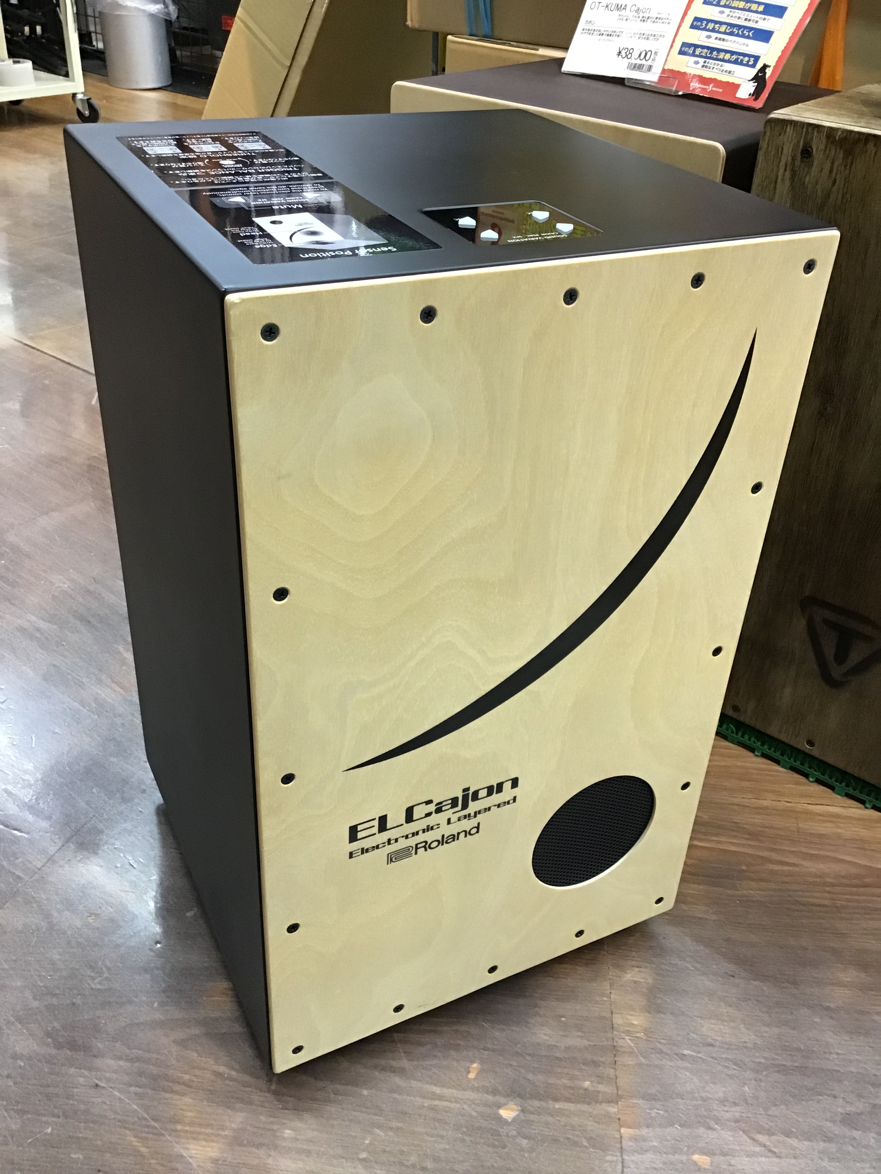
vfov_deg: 58.4
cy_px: 587
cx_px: 440
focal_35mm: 31
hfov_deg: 45.4
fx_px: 1052
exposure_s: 1/30
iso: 125
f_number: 2.4
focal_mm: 3.3
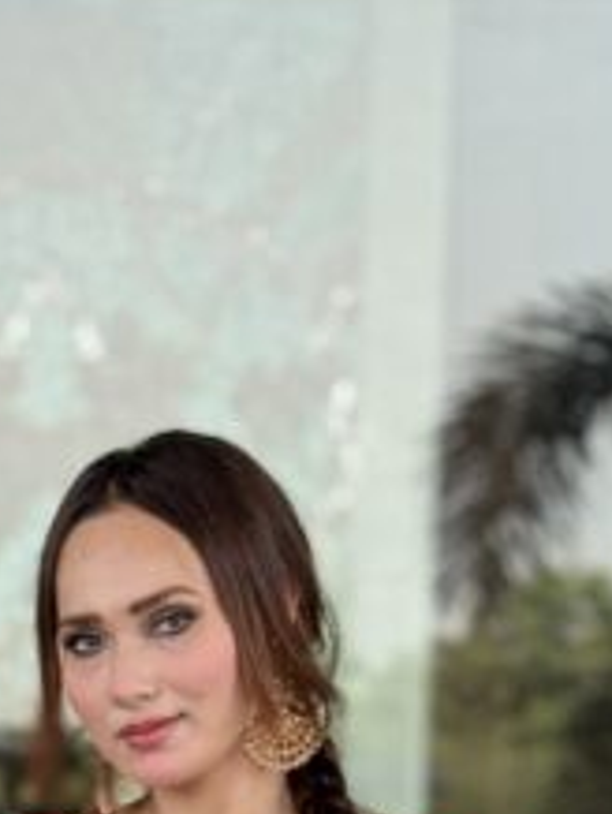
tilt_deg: -8.5
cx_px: 112
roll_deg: -2.0
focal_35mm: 205
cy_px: 1589
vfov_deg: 9.1
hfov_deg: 7.2
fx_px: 4823
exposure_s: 1/137
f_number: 1.78
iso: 64
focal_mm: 6.76
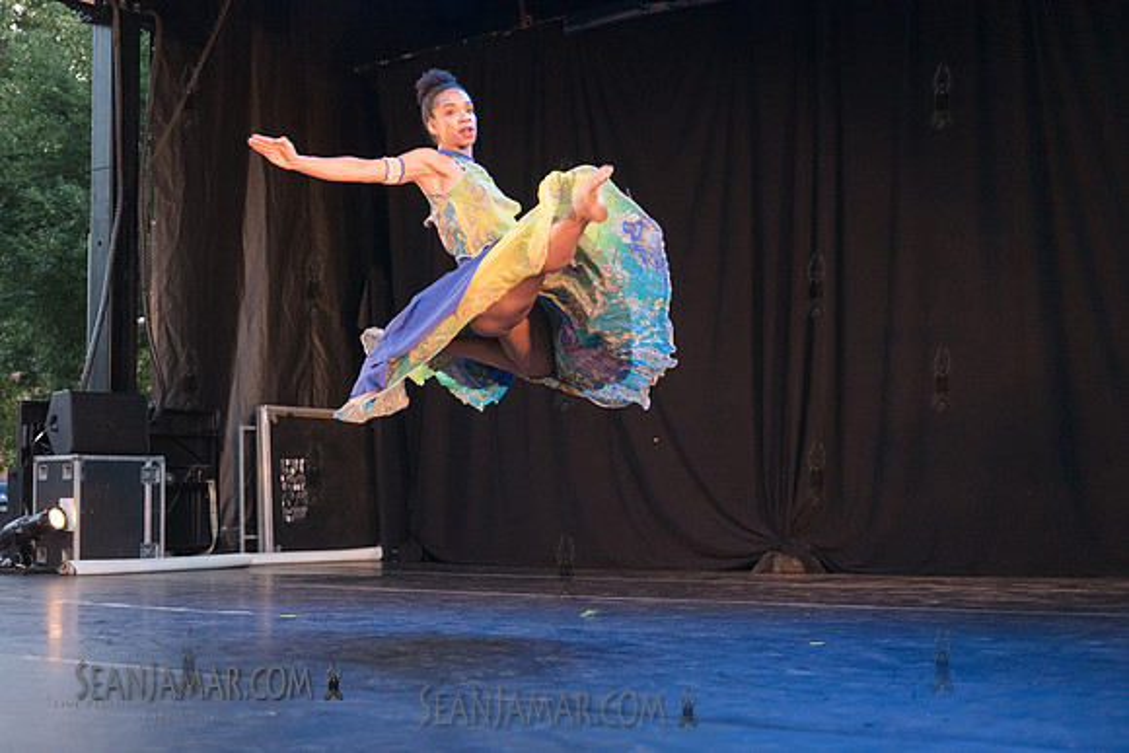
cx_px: 564
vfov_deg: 27.0
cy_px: 376
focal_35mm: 50
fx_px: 1568
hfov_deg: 39.6
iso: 4000
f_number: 2.8
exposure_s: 1/400
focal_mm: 50
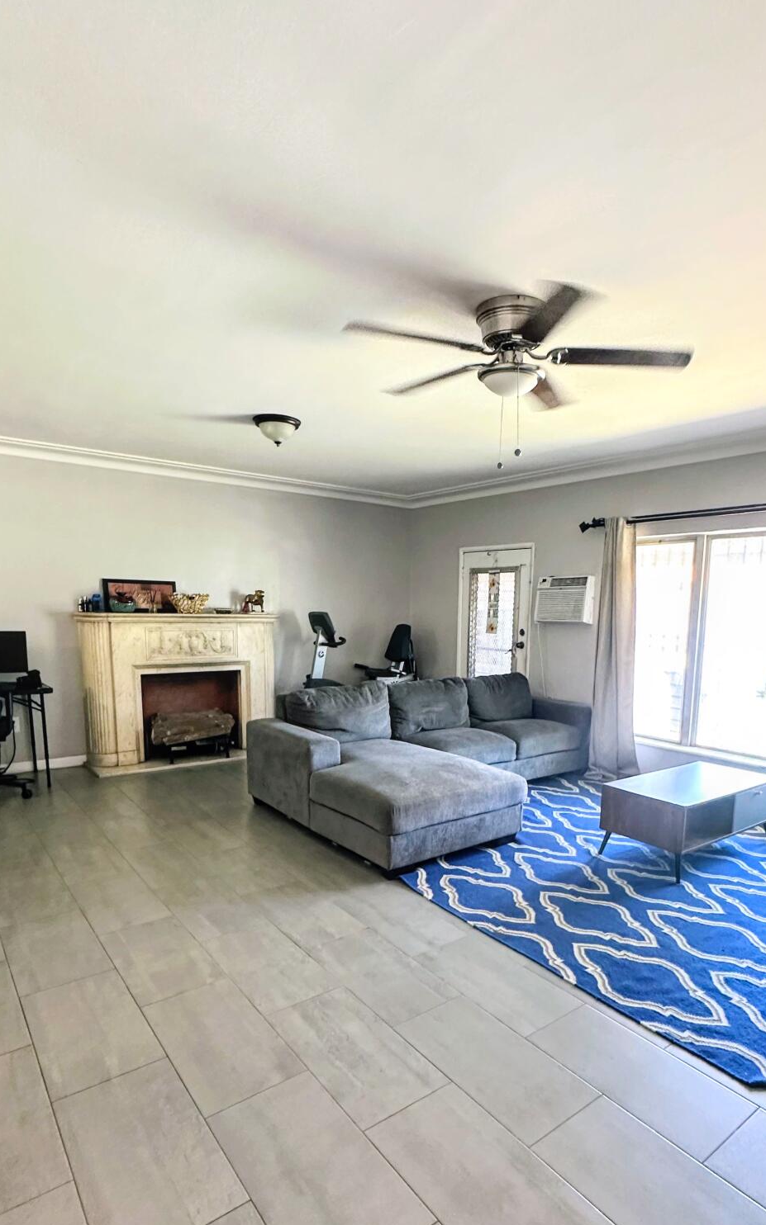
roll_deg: -2.2
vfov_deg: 84.5
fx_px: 668
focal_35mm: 20
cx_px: 444
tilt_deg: -6.9
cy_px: 700
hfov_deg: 59.3
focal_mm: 2.22
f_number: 2.2
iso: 320
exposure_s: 1/60
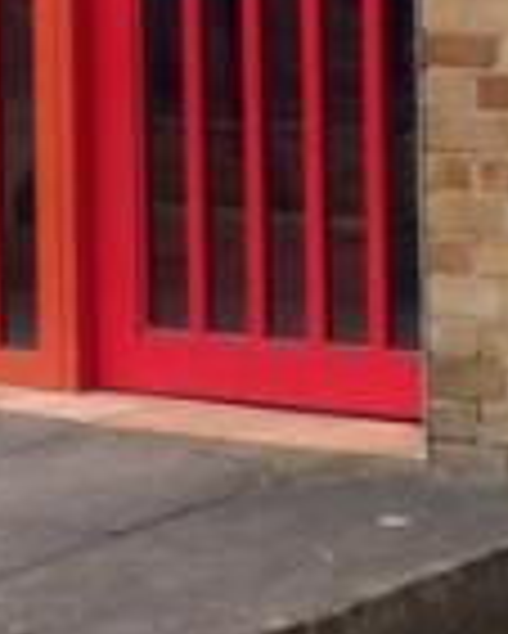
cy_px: -189
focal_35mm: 234
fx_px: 4393
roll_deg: +1.3
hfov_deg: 6.6
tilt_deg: -1.9
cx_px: 333
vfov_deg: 8.1
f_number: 2.4
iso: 50
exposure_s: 1/411
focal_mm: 4.12
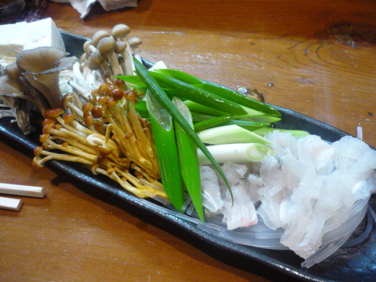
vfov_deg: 42.9
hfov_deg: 55.4
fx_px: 358
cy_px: 141
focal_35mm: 33
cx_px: 188
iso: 400
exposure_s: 1/15
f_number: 2.8
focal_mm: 5.5
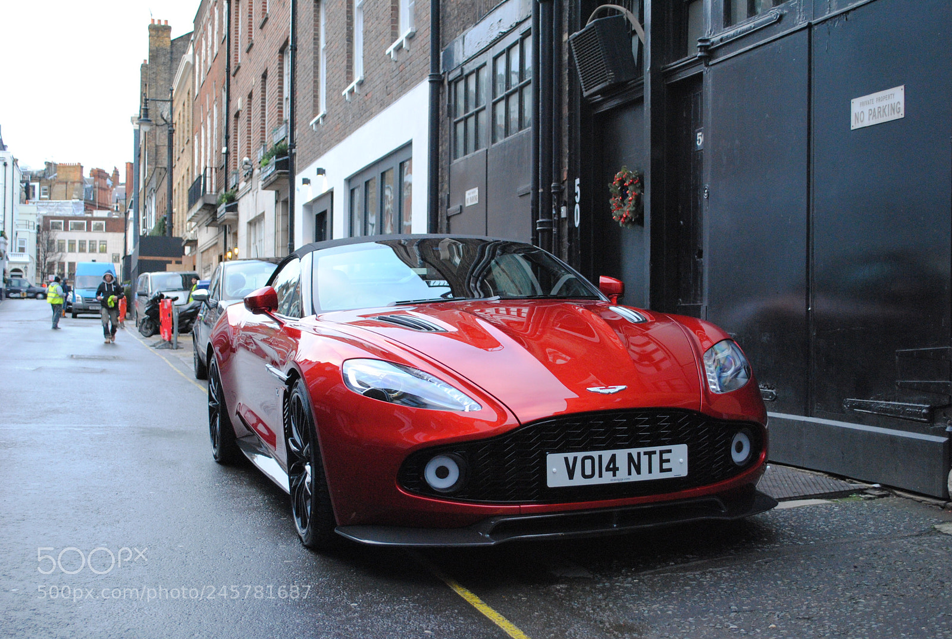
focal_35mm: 48
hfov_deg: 41.0
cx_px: 476
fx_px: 1272
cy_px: 320
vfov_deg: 28.2
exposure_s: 1/60
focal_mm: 32
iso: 800
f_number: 4.8
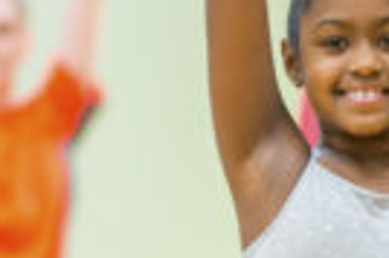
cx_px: -165
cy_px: 155
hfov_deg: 5.0
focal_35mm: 413
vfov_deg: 3.3
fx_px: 4457
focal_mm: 85
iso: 640
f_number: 1.6
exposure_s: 1/640
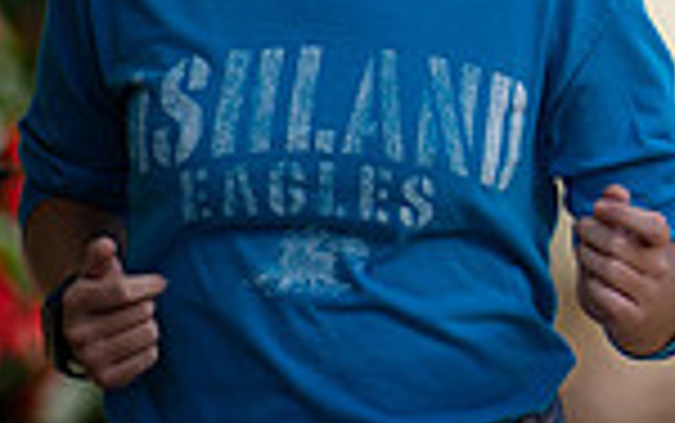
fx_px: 21816
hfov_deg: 1.8
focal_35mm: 1185
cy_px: -376
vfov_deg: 1.1
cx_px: 1296
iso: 250
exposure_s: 1/640
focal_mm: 300
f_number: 5
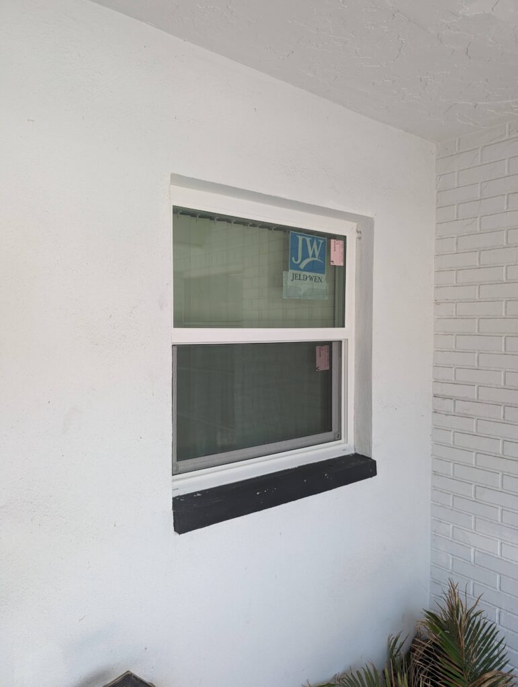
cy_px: 344
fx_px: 478
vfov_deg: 71.5
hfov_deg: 56.9
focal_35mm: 24
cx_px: 259
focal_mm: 6.9
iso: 68
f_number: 1.68
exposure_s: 1/134
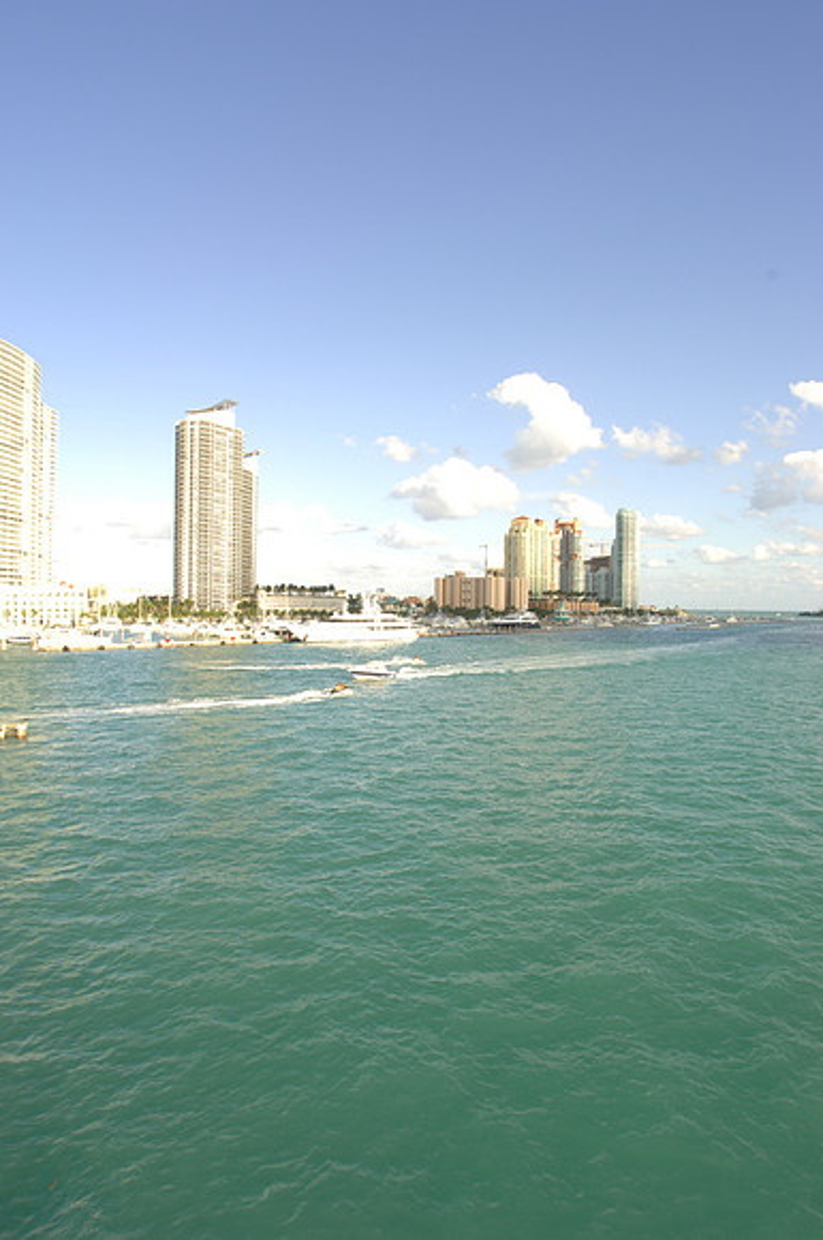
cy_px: 620
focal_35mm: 21
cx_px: 412
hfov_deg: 59.3
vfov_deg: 81.3
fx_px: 722
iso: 100
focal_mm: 14
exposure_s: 1/60
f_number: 3.8
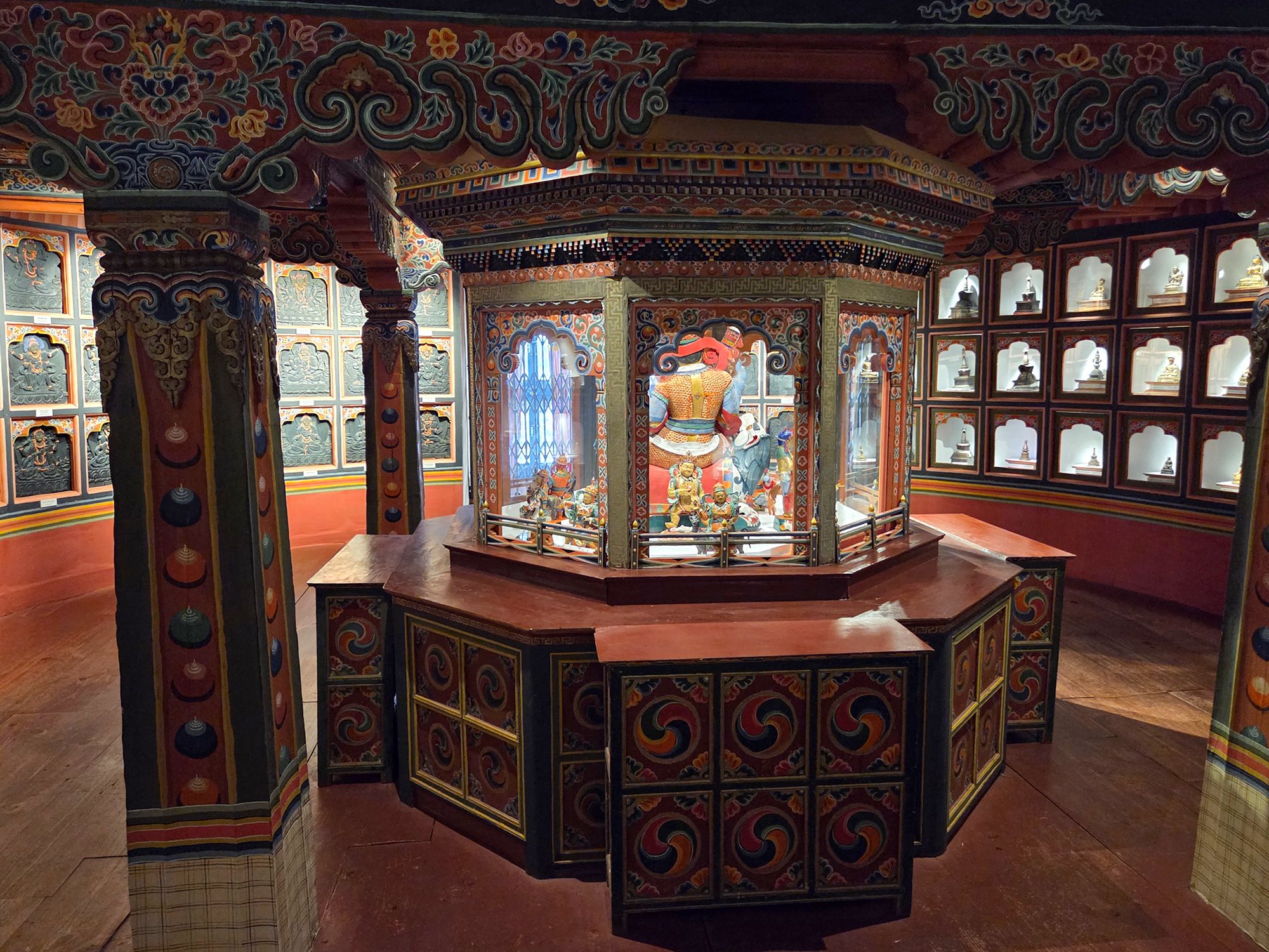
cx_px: 634
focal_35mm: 23
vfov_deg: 58.9
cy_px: 476
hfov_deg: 73.9
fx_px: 843
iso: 1250
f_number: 1.8
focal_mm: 5.4
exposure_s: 1/100
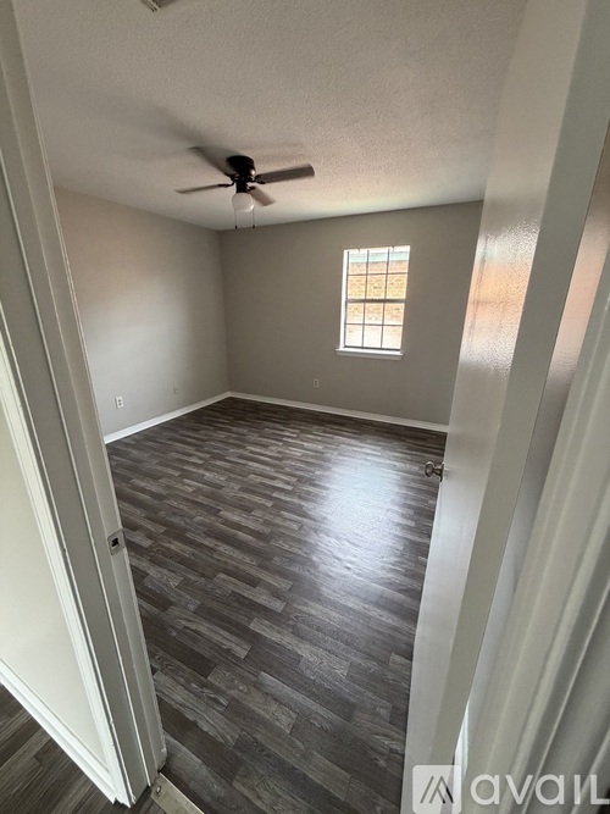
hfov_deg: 85.7
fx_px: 329
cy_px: 407
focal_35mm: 14
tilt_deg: -18.0
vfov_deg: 102.1
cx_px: 305
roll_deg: -2.2
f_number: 2.2
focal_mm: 2.22
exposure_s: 1/115
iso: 320
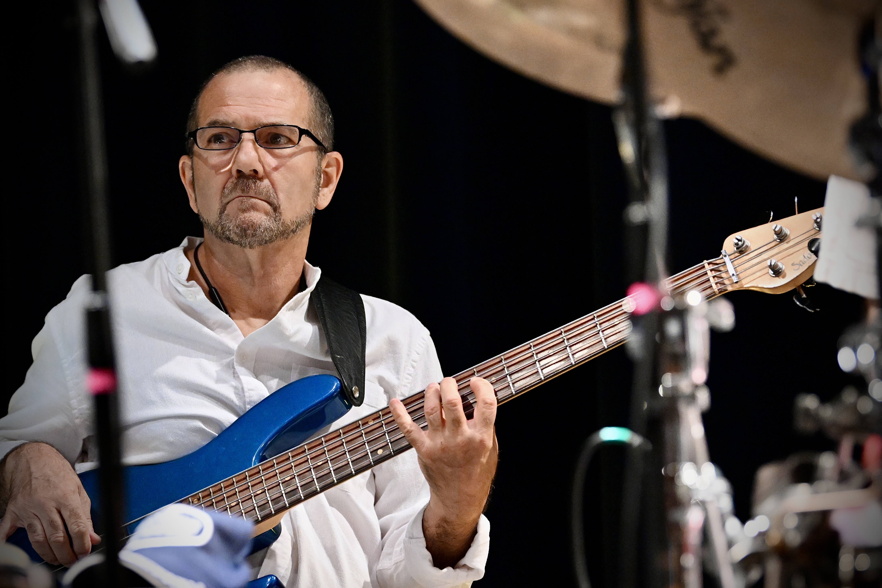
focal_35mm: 135
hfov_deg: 15.2
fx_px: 3307
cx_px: 441
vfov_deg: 10.2
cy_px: 294
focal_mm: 135
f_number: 2.8
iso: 4500
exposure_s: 1/160
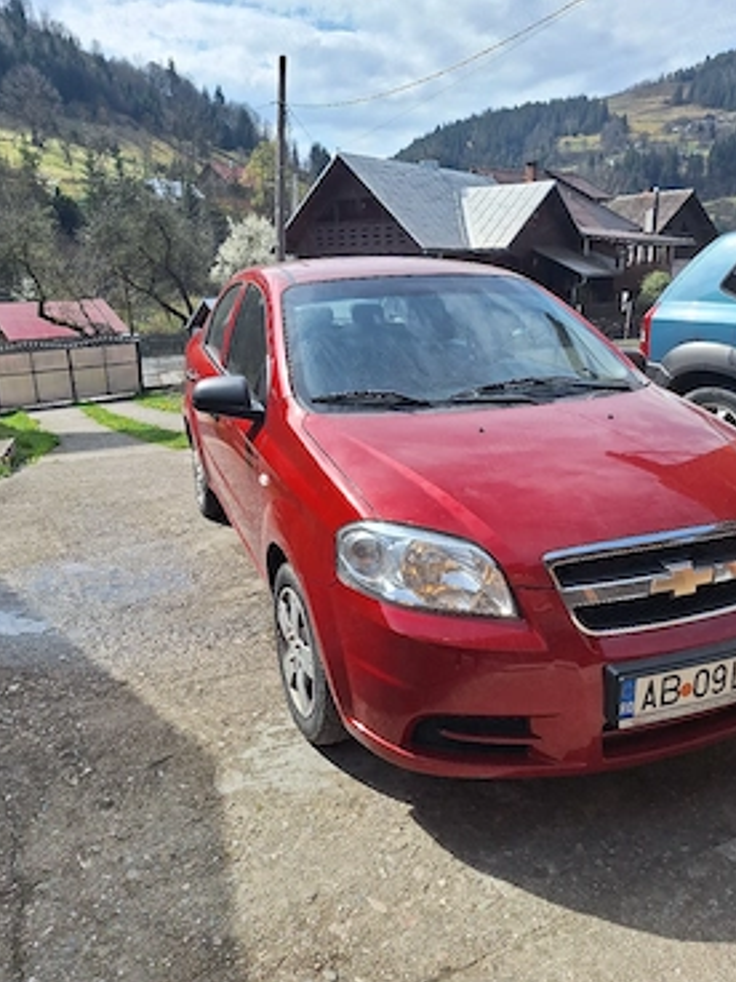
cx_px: 379
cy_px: 467
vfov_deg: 69.3
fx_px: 709
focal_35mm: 25
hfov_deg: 54.9
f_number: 1.8
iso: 40
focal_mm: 5.54
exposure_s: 1/3333
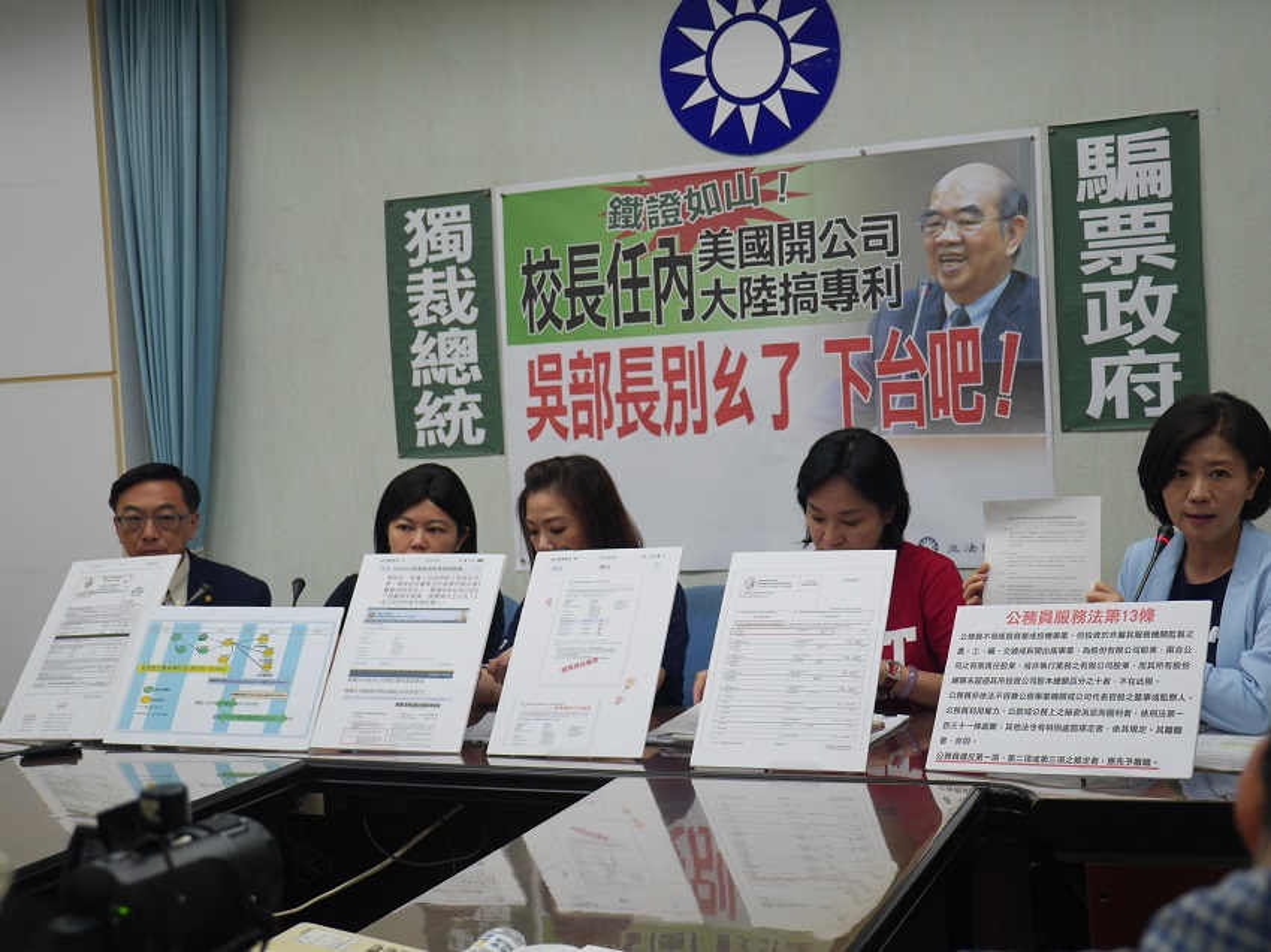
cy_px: 476
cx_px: 636
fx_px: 1689
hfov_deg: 41.2
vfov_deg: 31.5
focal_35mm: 46
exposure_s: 1/125
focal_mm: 23
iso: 200
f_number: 2.8
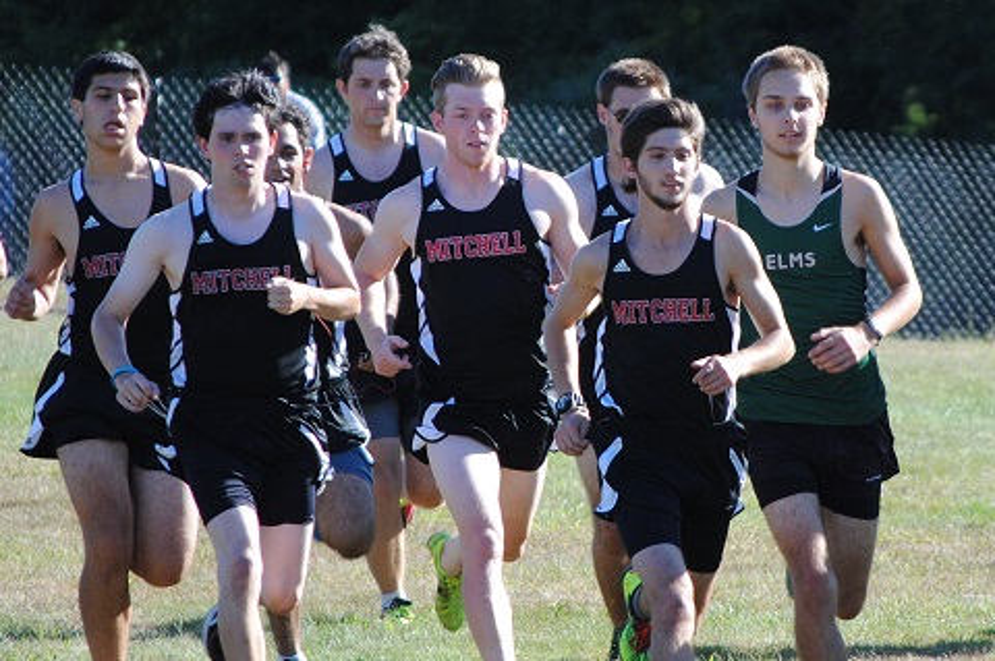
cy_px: 330
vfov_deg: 6.1
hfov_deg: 9.2
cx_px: 498
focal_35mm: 225
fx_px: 6212
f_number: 5
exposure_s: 1/500
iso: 280
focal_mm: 150
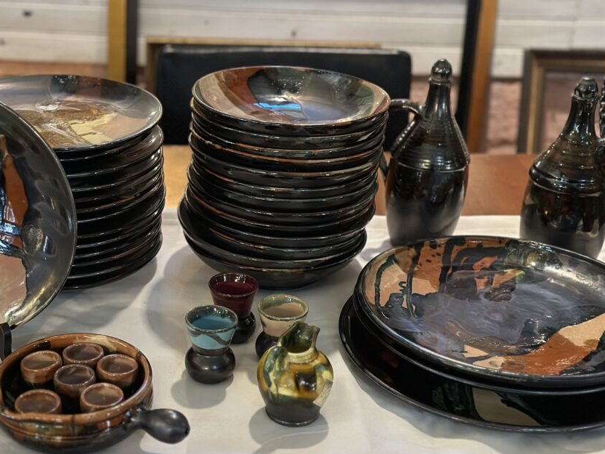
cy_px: 208
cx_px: 251
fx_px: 1031
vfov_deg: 24.8
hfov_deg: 32.6
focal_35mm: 59
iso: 640
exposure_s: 1/33
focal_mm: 6.86
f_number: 1.78
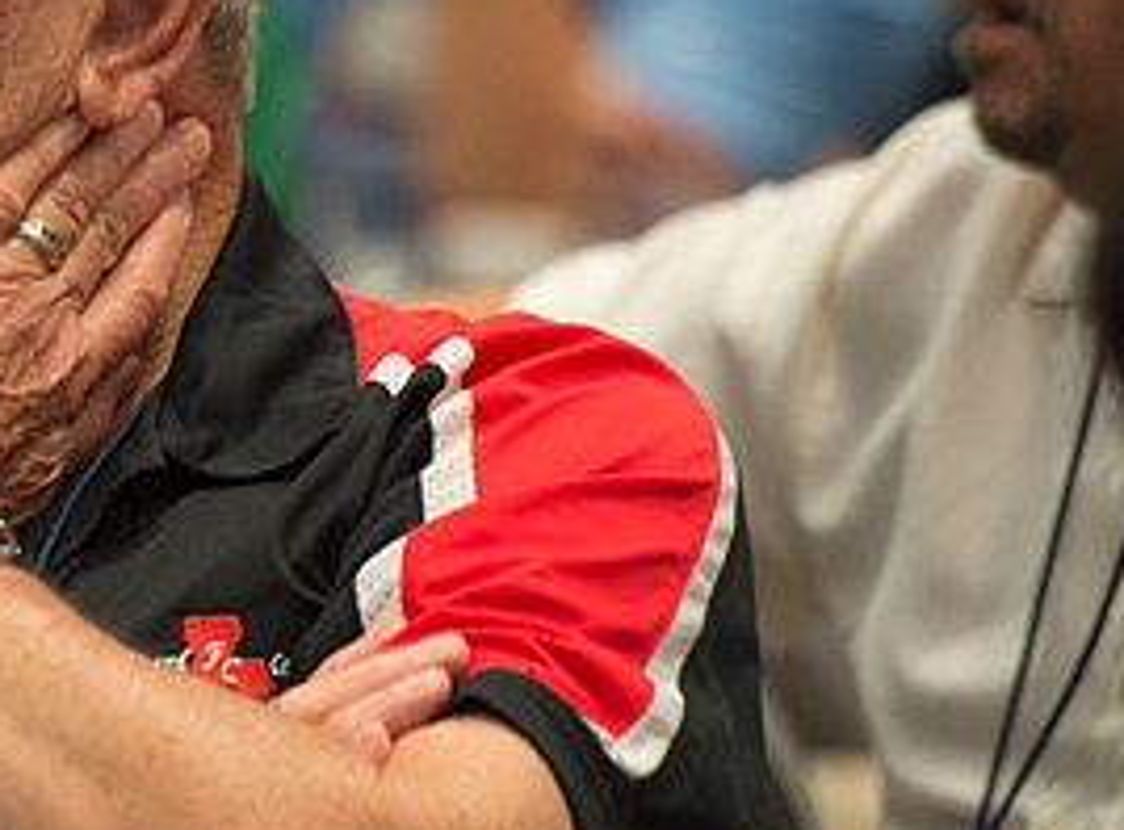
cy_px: 439
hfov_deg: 3.9
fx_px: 16342
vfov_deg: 2.9
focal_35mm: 506
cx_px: -233
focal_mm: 200
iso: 1250
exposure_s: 1/160
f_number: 2.8
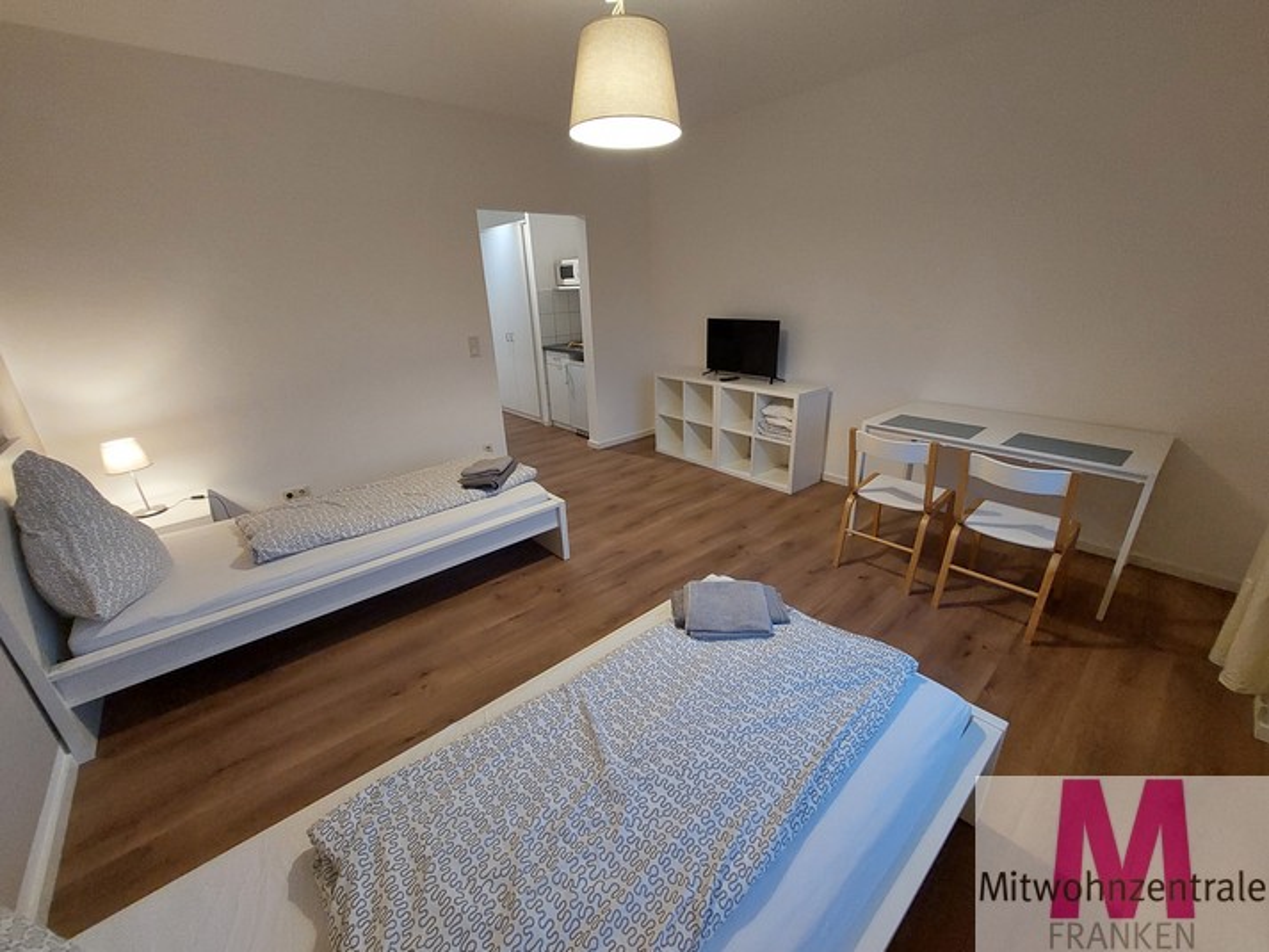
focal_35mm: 13
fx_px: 477
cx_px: 634
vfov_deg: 89.9
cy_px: 476
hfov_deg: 106.2
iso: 400
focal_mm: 1.74
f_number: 2.2
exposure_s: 1/33
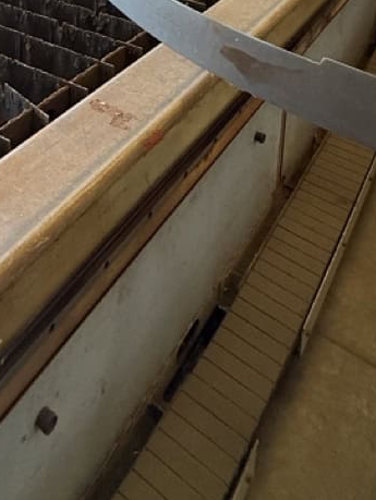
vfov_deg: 36.4
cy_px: -107
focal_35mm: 39
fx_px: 564
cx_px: 111
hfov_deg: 36.3
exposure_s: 1/99
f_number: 2.2
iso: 200
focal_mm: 2.2
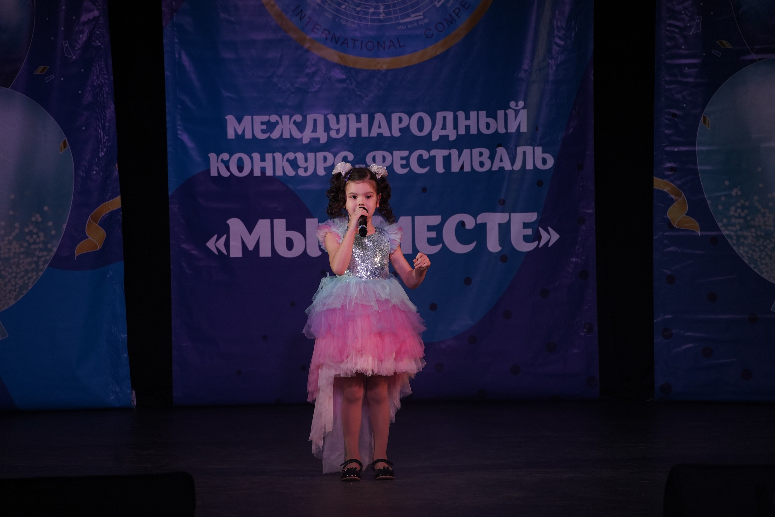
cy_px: 258
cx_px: 388
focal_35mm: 165
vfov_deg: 8.3
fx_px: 3552
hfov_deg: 12.5
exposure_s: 1/400
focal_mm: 165
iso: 2000
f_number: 5.6
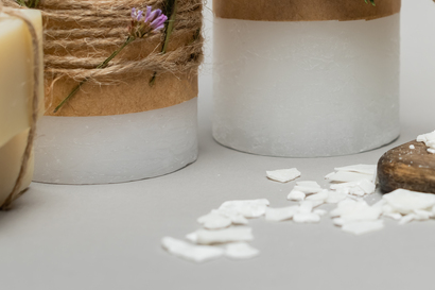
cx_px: 404
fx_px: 1473
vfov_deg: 11.1
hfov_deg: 16.5
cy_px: -21
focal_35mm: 122
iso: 125
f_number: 5
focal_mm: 50
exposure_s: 1/160
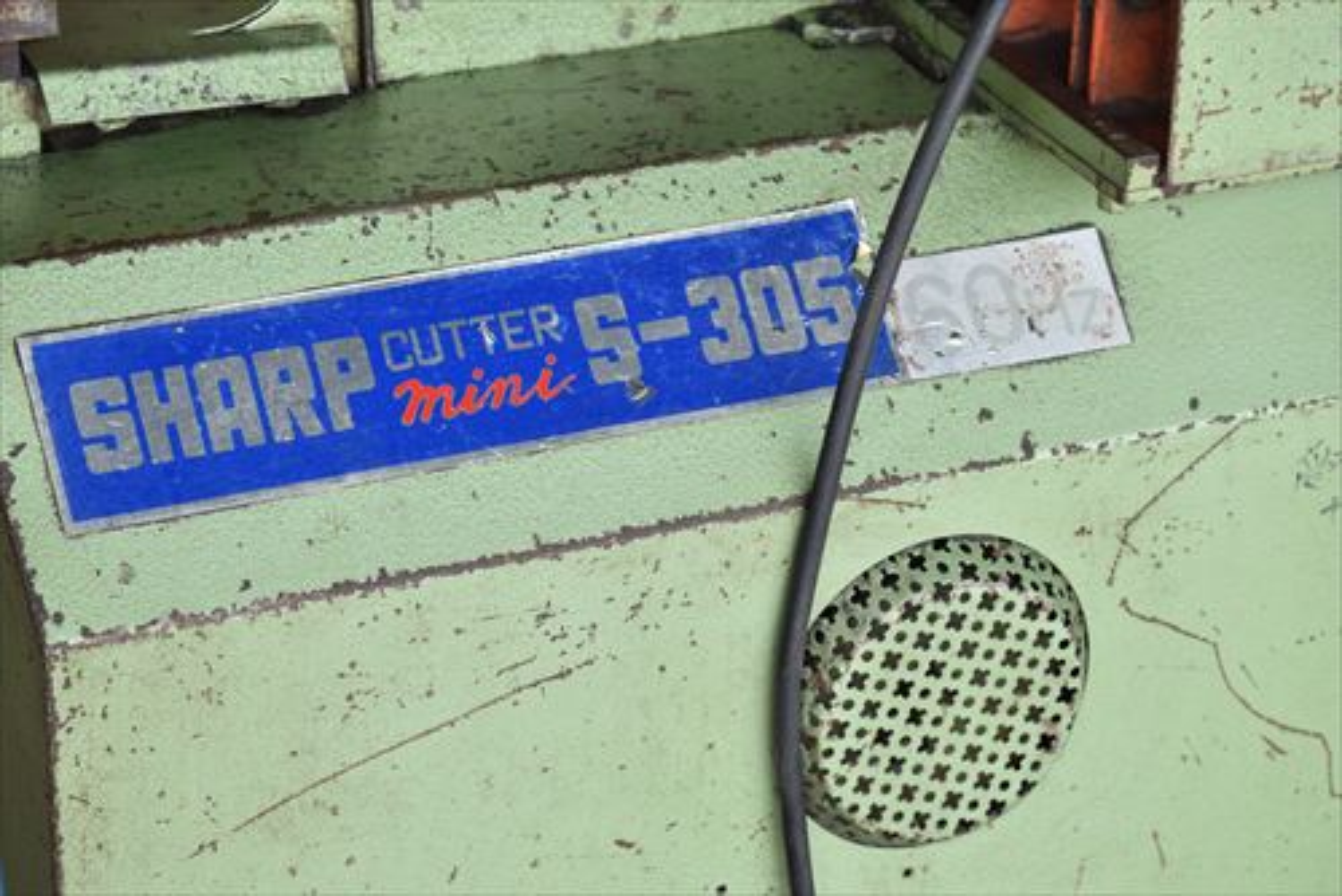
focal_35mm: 98
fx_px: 3637
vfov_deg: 14.1
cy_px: 448
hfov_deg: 20.9
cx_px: 671
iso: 1250
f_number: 6.3
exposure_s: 1/400
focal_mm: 65
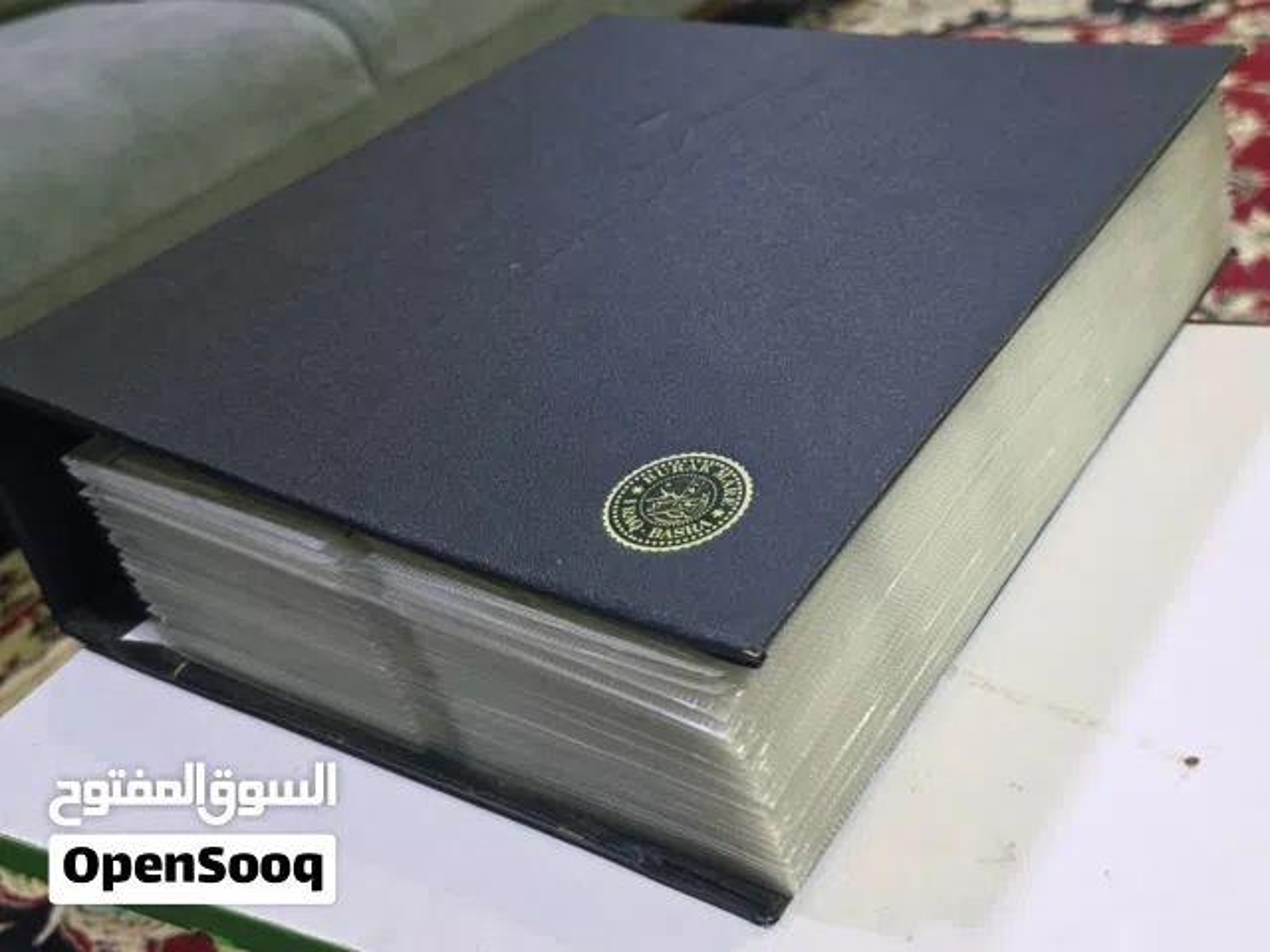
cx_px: 635
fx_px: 844
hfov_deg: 73.9
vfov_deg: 58.9
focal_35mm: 23
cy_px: 476
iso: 320
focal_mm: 6.3
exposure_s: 1/101
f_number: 1.7
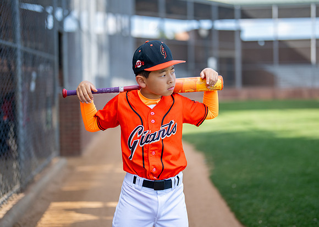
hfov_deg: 34.9
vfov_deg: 25.3
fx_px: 508
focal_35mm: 56
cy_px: 109
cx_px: 162
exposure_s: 1/2000
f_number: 1.2
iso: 125
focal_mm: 50
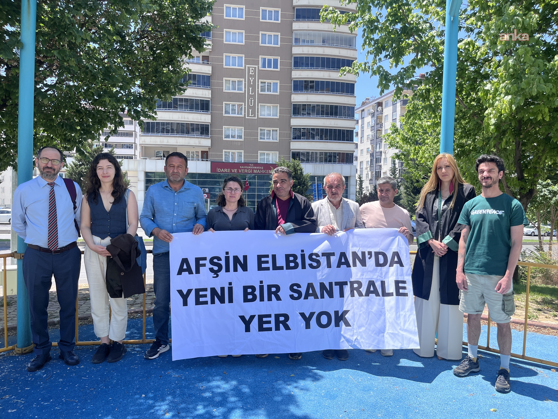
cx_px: 279
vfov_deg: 53.1
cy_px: 210
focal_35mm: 26
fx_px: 419
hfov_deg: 67.3
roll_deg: -0.3
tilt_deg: -2.3
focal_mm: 5.1
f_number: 1.6
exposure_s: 1/1140
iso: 50
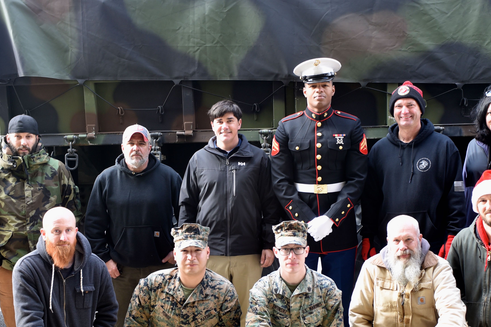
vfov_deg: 22.8
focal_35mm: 59
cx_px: 268
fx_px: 805
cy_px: 234
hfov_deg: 33.9
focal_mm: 34
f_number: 5
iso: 400
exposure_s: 1/100
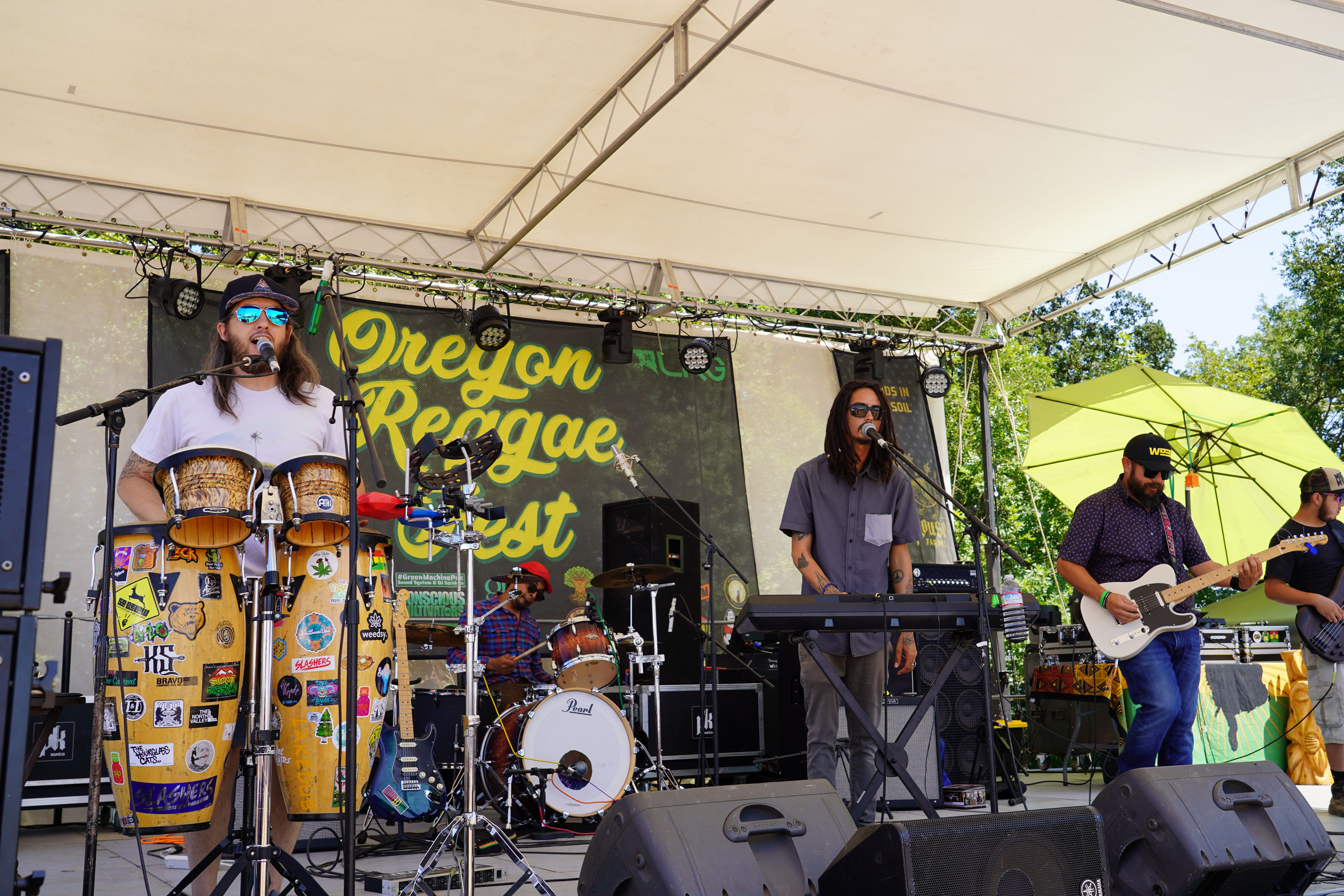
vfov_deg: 35.9
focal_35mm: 37
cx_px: 672
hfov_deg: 51.9
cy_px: 448
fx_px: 1381
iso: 100
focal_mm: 37
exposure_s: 1/100
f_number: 7.1
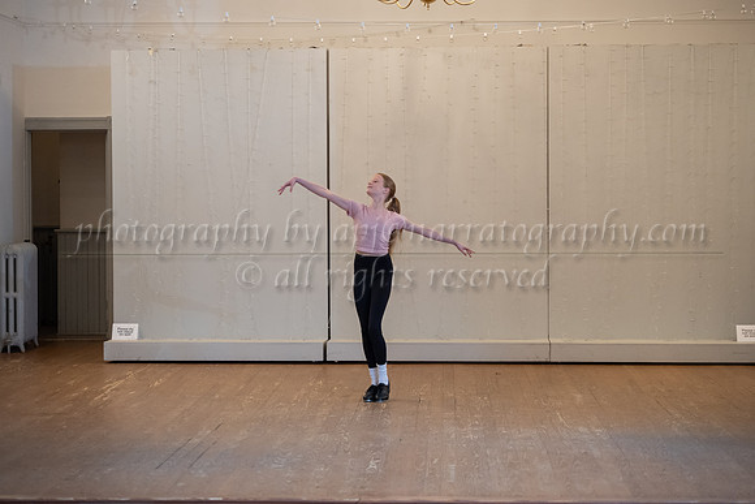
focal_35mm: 84
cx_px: 368
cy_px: 238
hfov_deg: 24.1
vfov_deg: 16.2
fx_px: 1770
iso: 1600
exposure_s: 1/200
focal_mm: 75
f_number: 2.8
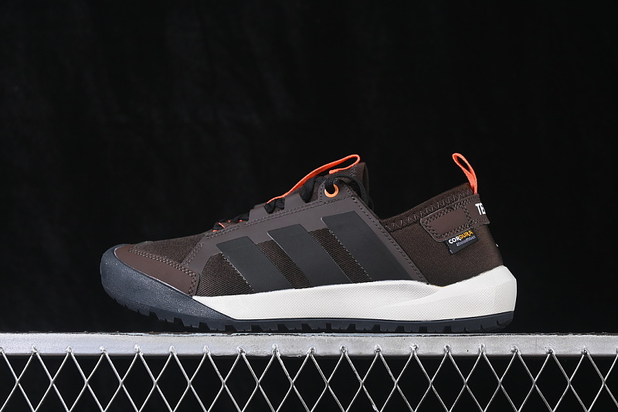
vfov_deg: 18.2
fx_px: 1287
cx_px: 309
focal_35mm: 75
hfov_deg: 27.0
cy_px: 206
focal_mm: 50
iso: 160
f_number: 6.3
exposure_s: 1/60
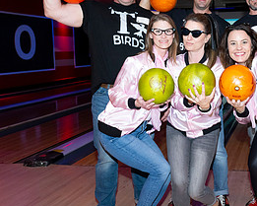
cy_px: 78
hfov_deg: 36.0
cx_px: 207
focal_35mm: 50
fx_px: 380
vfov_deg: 30.2
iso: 1600
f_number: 5.6
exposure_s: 1/60
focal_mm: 24
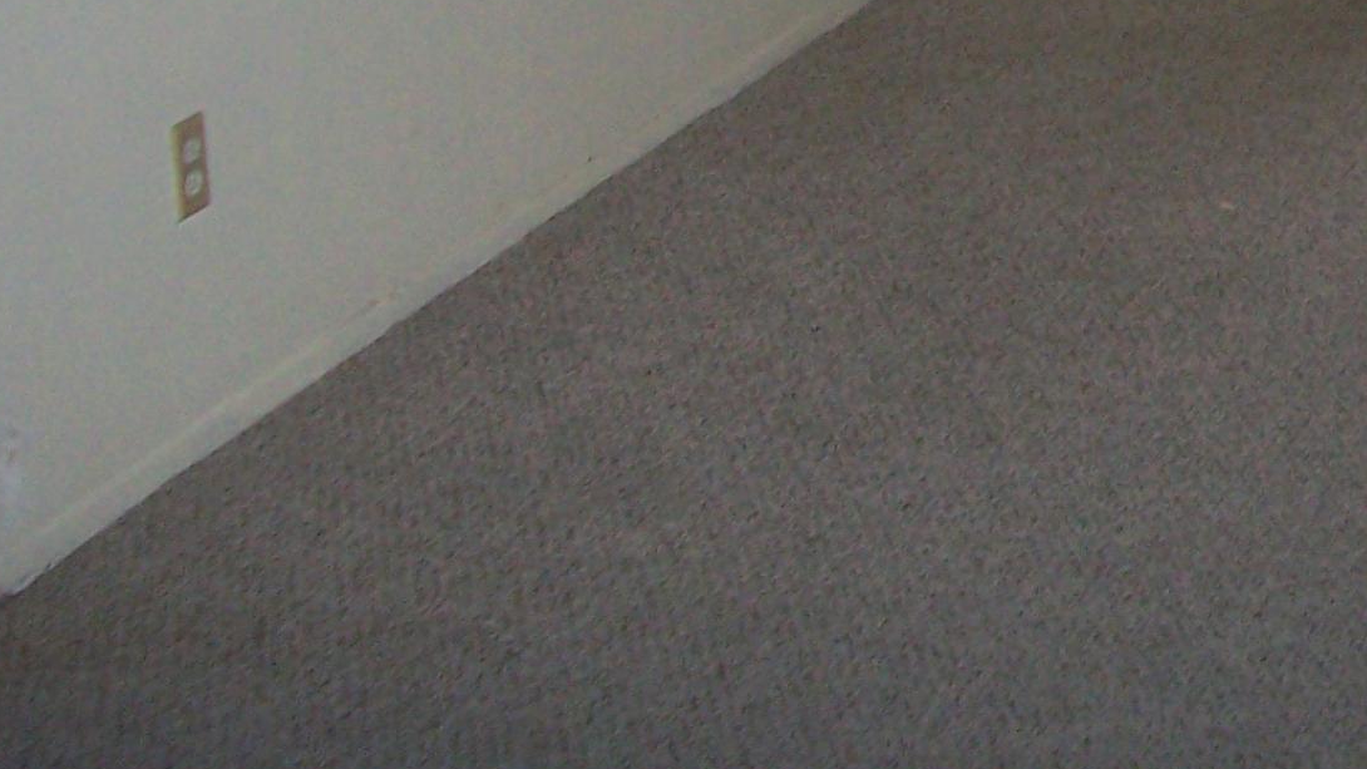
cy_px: -549
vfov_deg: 11.2
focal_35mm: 102
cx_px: 1665
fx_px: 3697
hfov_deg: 19.6
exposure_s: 1/60
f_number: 2.7
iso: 160
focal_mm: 5.6
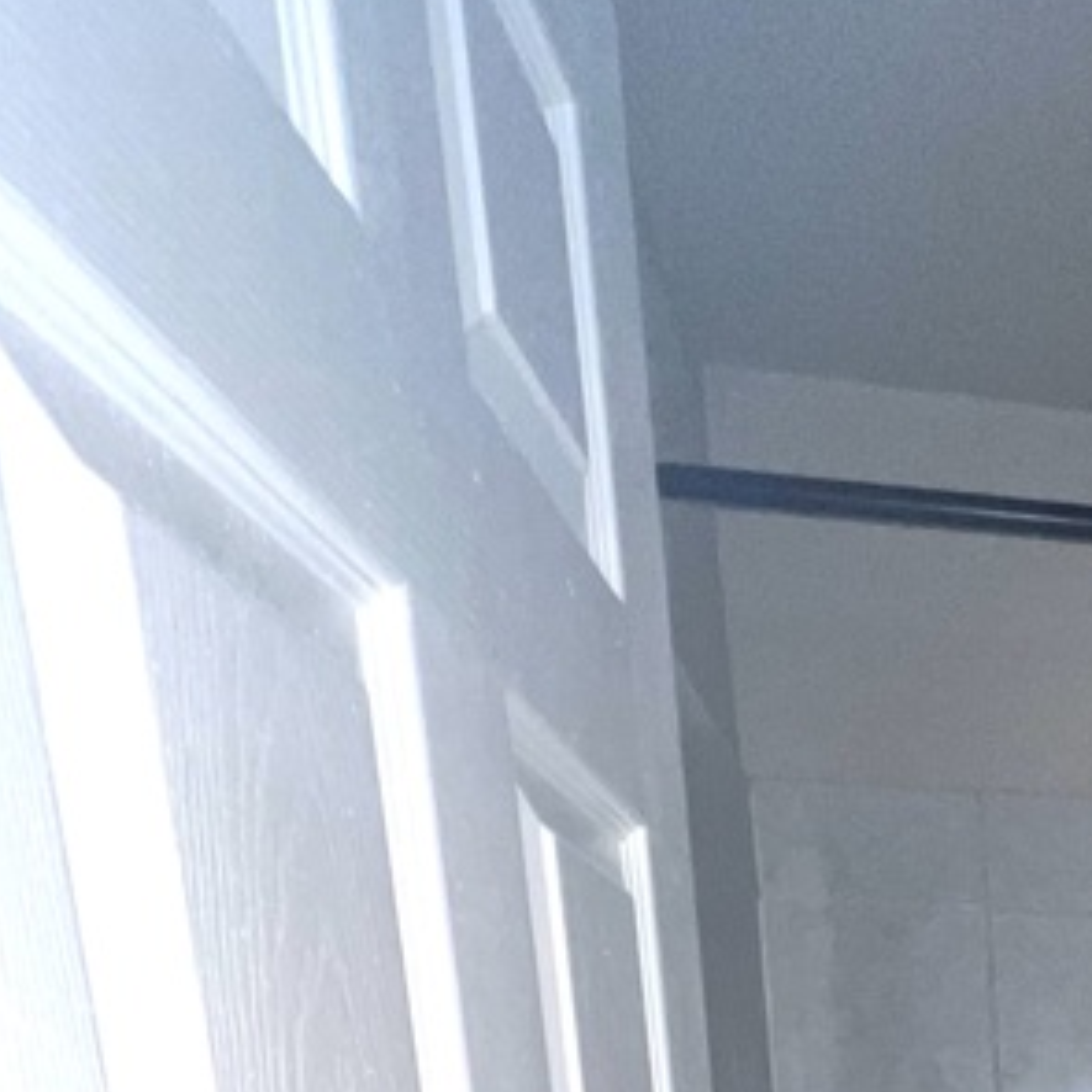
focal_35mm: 42
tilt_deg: -13.5
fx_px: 1499
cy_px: 1592
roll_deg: -0.7
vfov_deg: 28.3
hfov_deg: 30.4
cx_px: 1462
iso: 100
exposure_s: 1/34
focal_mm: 1.57
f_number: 1.8
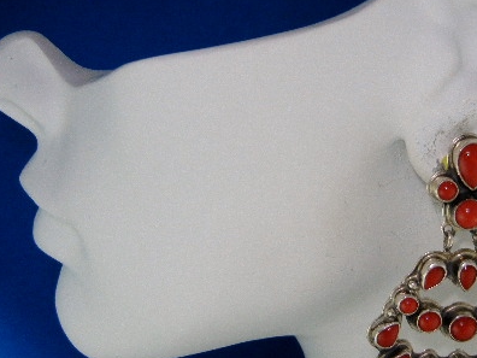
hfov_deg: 34.6
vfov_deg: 26.6
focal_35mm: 55
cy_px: 170
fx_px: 758
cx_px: 316
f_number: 7.2
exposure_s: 1/30
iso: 251
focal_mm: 6.2
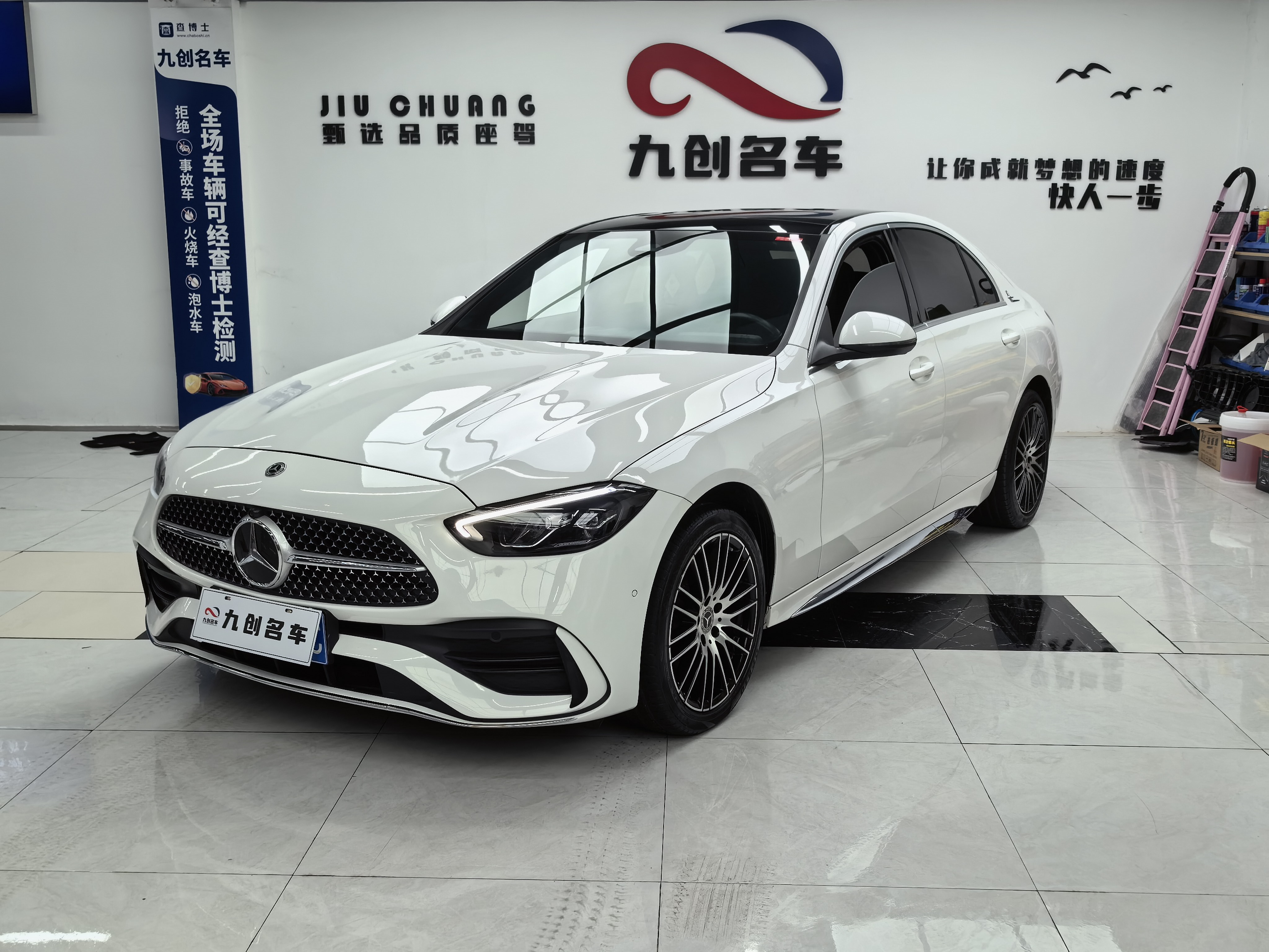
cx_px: 634
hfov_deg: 52.6
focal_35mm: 35
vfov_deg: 40.7
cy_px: 476
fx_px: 1283
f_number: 2
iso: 50
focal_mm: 5.72
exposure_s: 1/435
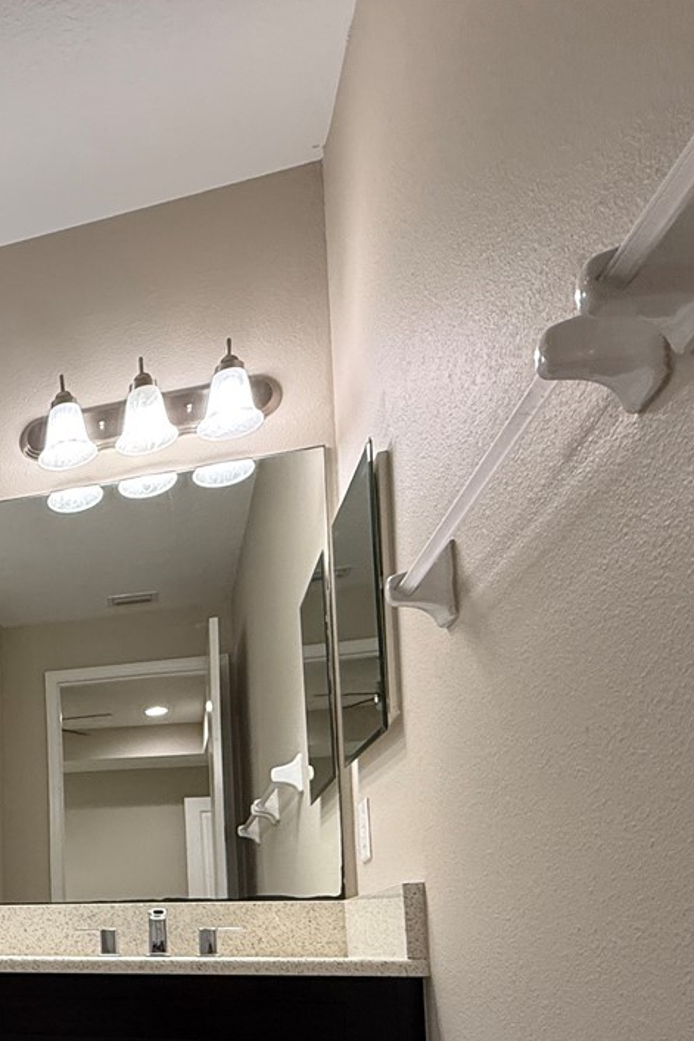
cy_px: 877
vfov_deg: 52.3
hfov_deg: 30.9
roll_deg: -0.9
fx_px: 954
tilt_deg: +4.6
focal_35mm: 33
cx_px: -215
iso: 200
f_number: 2.2
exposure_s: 1/120
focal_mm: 2.22
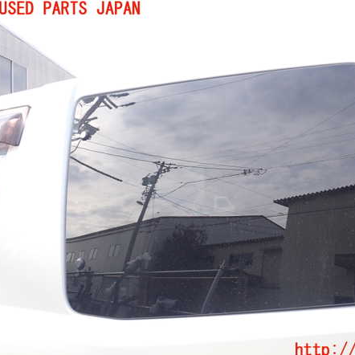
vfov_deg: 46.0
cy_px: 180
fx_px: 418
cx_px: 235
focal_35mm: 36
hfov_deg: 45.4
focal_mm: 5.4
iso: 100
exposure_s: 1/250
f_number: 3.2
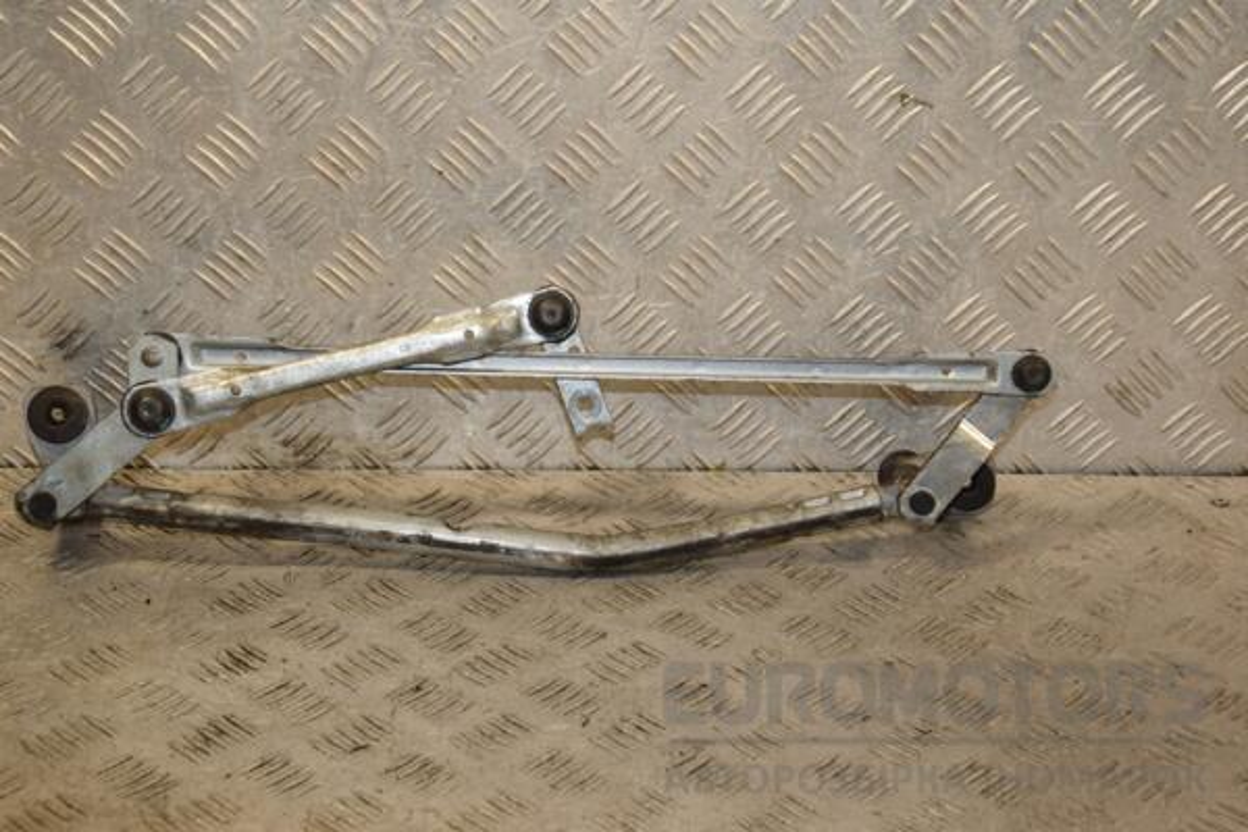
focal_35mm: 72
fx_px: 2496
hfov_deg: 28.1
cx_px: 624
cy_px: 416
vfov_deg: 18.9
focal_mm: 48
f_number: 7.1
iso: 800
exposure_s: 1/200
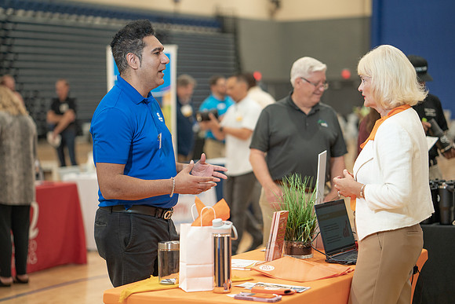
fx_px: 1189
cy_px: 156
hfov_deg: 21.7
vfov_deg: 14.5
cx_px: 203
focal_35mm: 94
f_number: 2
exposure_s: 1/250
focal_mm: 85
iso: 500
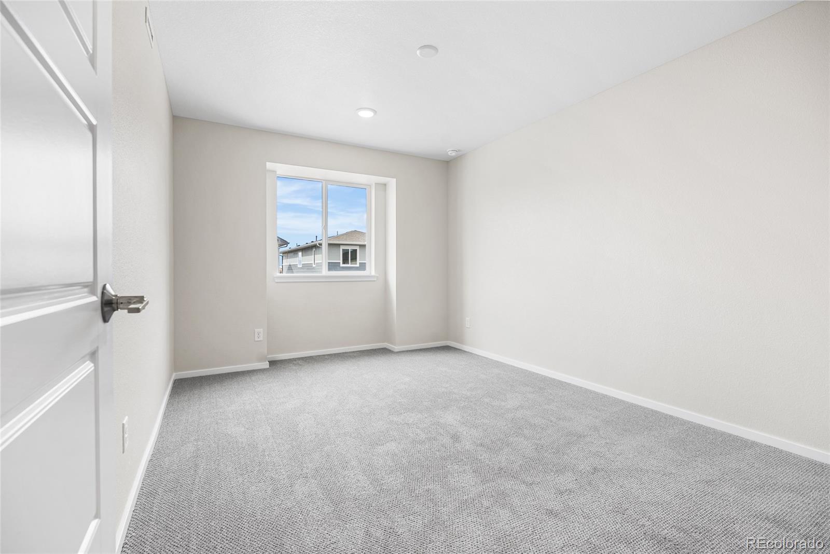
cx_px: 415
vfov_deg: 73.8
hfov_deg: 96.7
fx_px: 369
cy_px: 277
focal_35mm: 16
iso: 200
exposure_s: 1/250
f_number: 8
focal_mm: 16
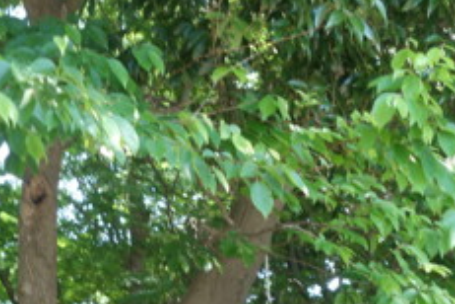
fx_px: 1226
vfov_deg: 13.6
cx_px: 136
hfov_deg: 20.9
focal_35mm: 97
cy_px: 394
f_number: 2.5
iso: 200
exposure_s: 1/160
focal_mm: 10.4
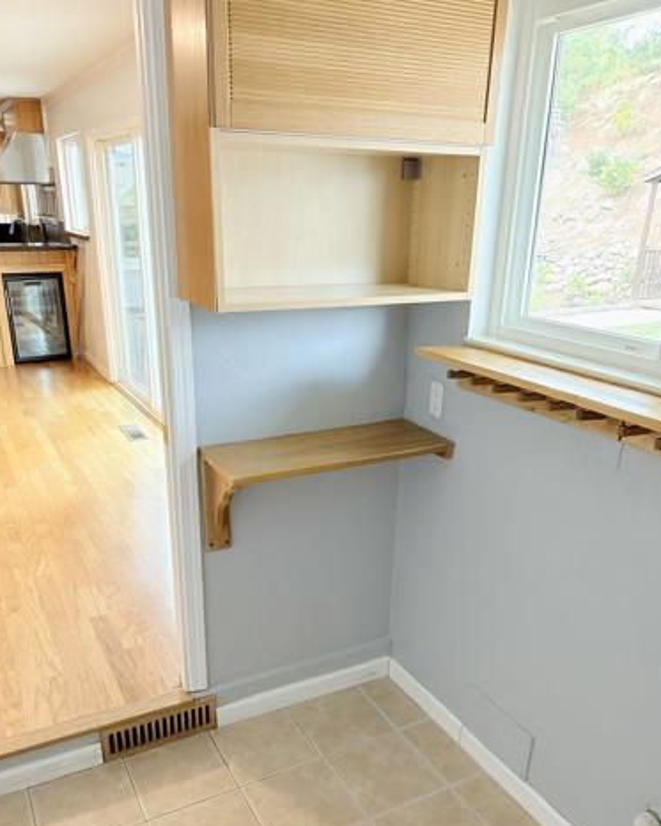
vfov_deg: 58.1
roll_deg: -1.0
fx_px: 733
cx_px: 319
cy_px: 510
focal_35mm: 30
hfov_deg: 48.5
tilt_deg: -23.4
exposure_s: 1/30
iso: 80
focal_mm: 2.22
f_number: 2.2
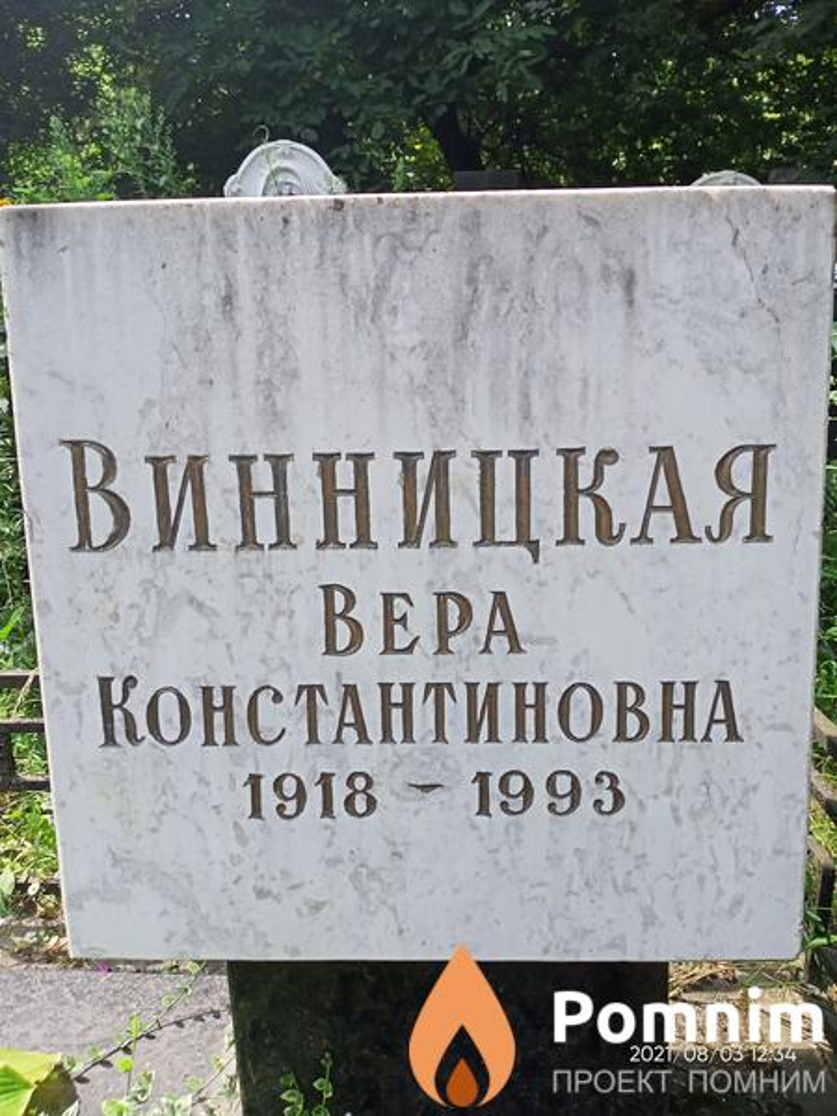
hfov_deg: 49.7
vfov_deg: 63.4
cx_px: 418
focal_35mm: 28
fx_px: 903
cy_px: 558
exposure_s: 1/239
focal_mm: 4.05
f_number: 1.8
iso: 113
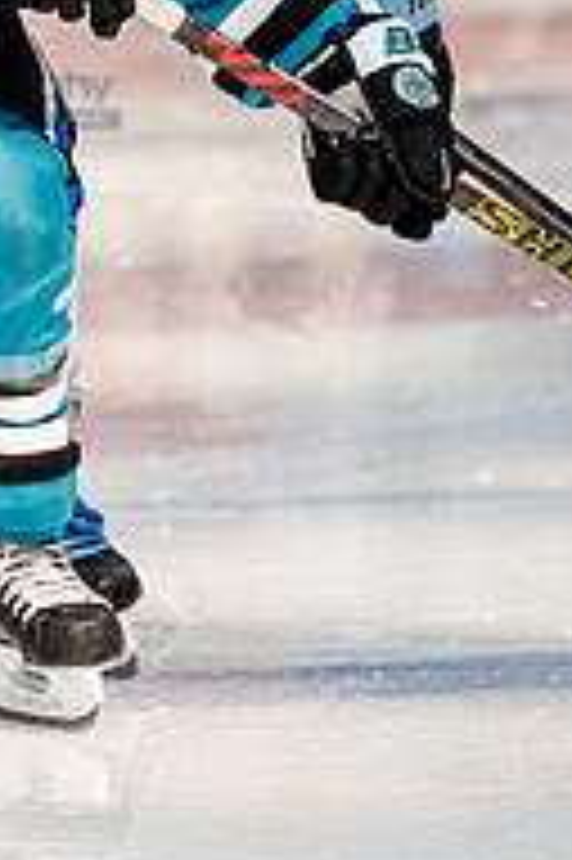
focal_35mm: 1146
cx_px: -402
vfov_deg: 1.8
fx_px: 27361
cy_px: 214
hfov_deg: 1.2
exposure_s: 1/3200
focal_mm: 300
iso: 1250
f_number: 3.2
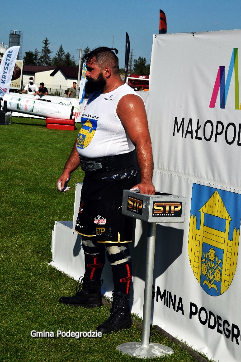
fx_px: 784
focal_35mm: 78
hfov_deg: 17.5
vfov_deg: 26.0
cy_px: 181
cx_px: 120
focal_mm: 52
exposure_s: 1/500
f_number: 11
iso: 200
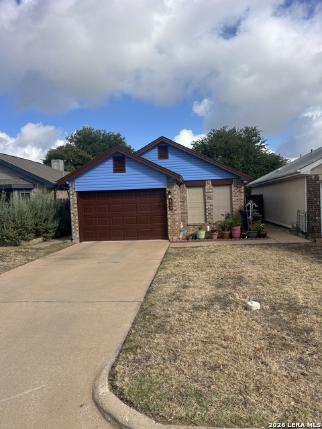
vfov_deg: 67.3
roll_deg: +1.3
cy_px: 214
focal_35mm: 26
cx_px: 161
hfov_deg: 53.1
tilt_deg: -3.5
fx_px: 322
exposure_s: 1/3413
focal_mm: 5.1
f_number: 1.6
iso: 50
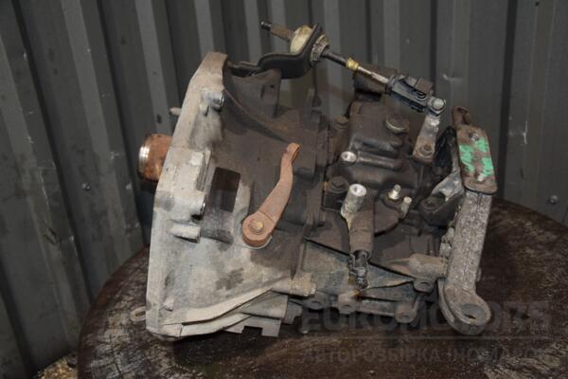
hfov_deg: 51.3
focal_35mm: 38
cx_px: 284
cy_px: 190
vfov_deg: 35.5
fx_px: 592
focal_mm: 25
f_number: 5
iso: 800
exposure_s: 1/60
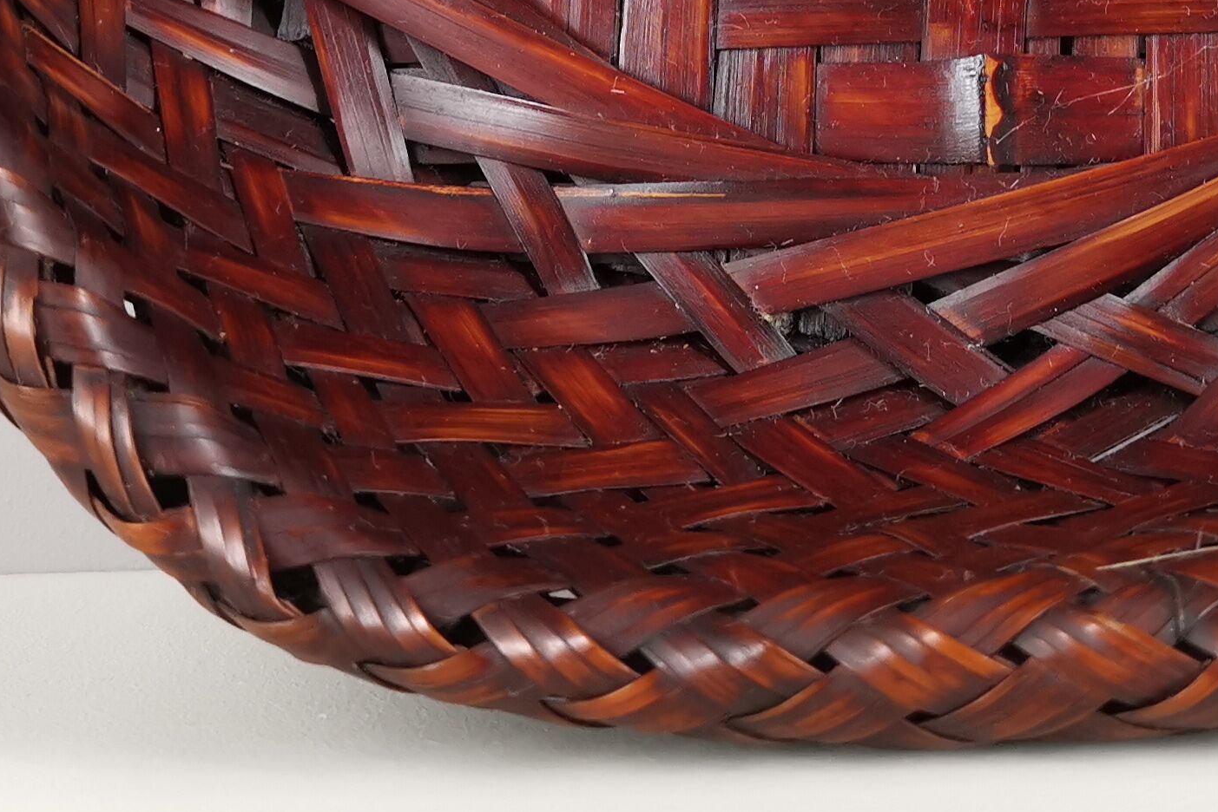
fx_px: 2470
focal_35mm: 73
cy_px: -238
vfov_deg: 17.5
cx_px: 892
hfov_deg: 27.4
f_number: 1.8
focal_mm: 5.58
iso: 200
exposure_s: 1/50
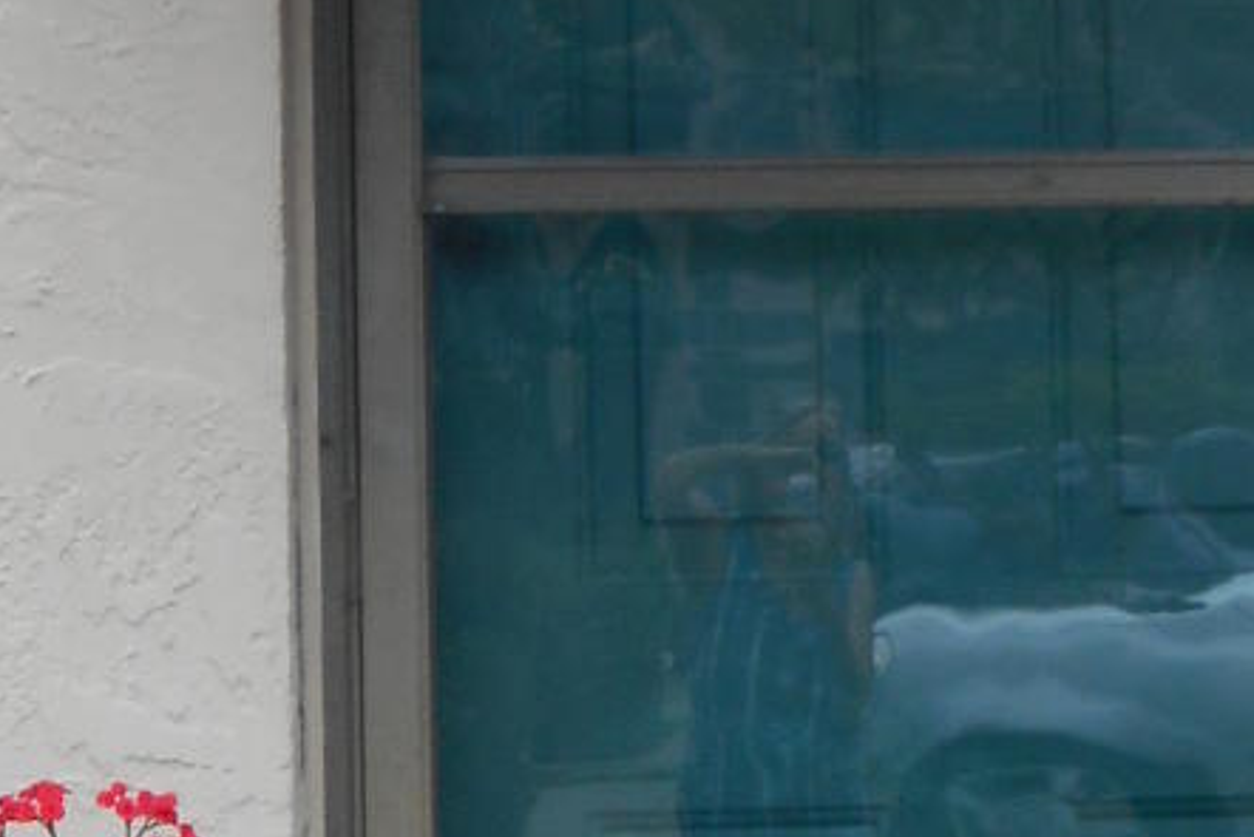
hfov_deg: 4.3
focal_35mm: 480
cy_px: -411
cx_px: 826
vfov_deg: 2.9
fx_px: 16725
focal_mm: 18.2
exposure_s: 1/100
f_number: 5.8
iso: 80
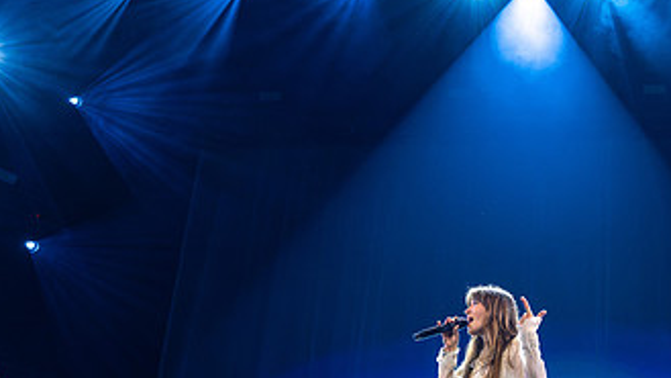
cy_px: 253
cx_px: 548
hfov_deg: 37.6
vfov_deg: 22.5
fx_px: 943
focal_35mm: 53
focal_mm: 24
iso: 1000
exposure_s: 1/250
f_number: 3.2
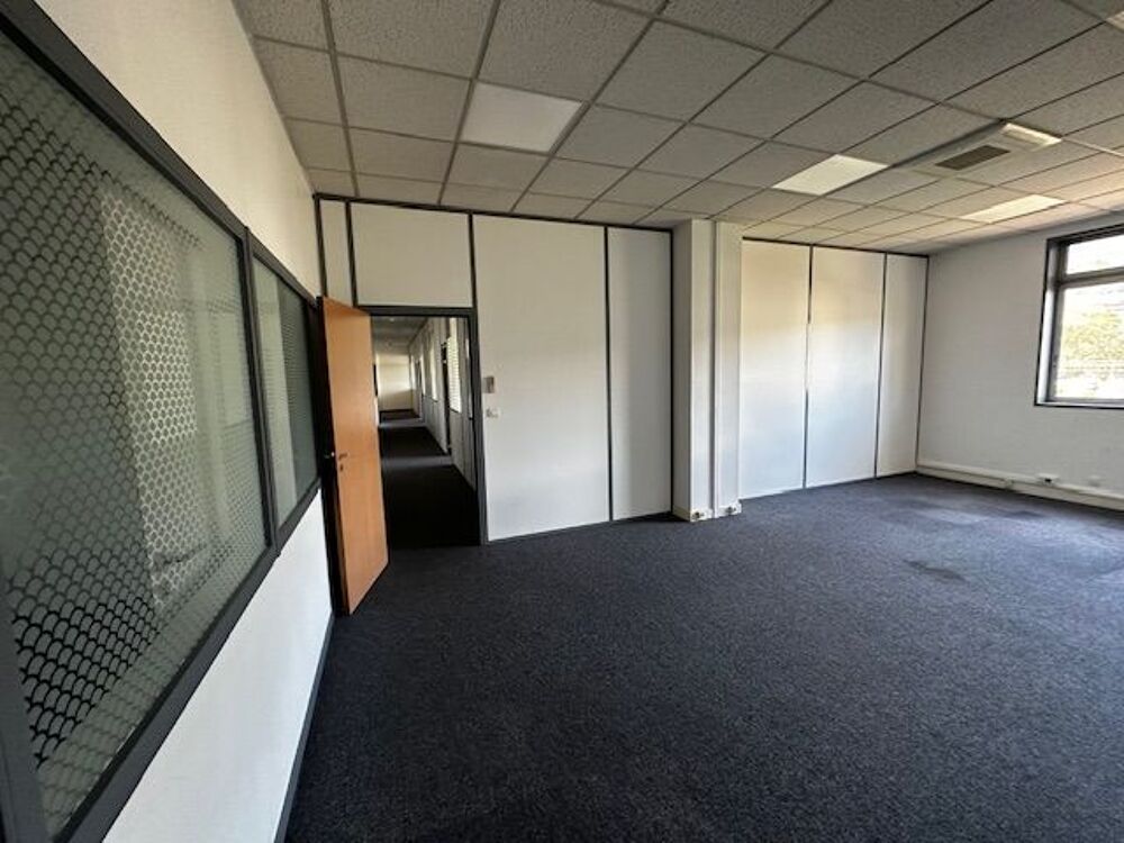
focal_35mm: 14
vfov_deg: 85.7
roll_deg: +1.8
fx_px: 455
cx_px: 562
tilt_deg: -4.3
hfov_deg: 102.1
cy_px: 422
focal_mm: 2.22
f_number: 2.2
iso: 400
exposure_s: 1/78
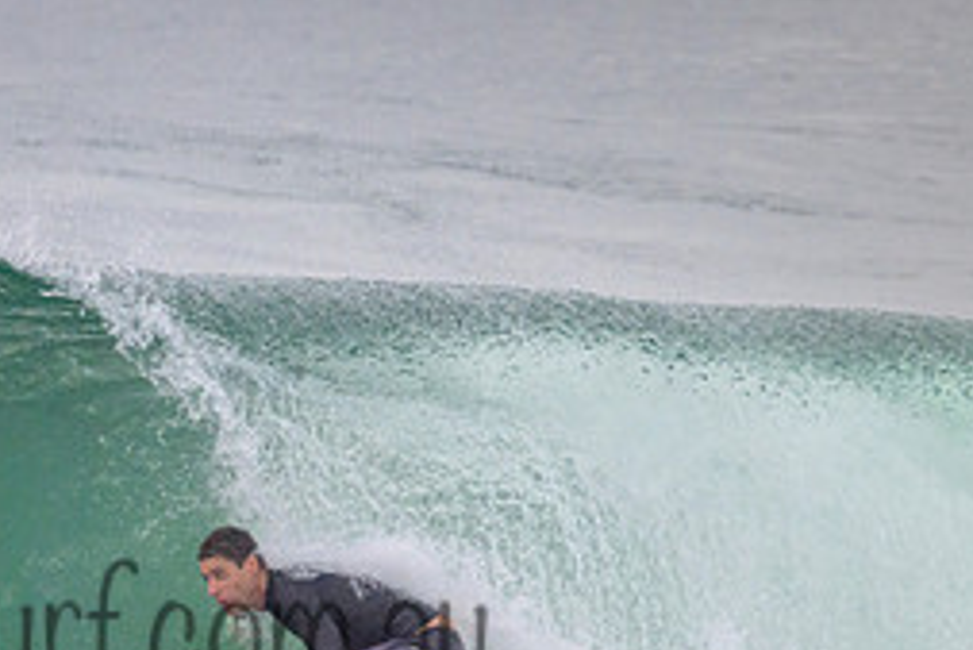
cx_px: 81
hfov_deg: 1.1
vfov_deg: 0.8
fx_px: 49514
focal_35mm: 1831
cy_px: 587
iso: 1400
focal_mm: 800
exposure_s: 1/2000
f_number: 11
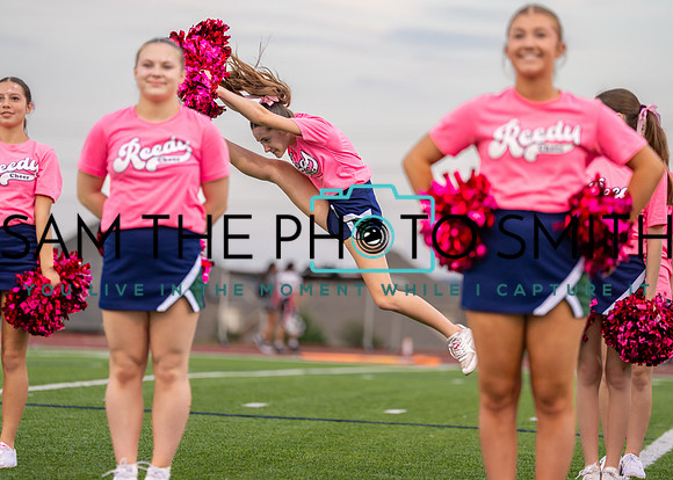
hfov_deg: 10.7
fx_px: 3595
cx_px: 346
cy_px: 223
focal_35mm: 188
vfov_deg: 7.6
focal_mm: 165
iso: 800
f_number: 2.8
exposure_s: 1/2000
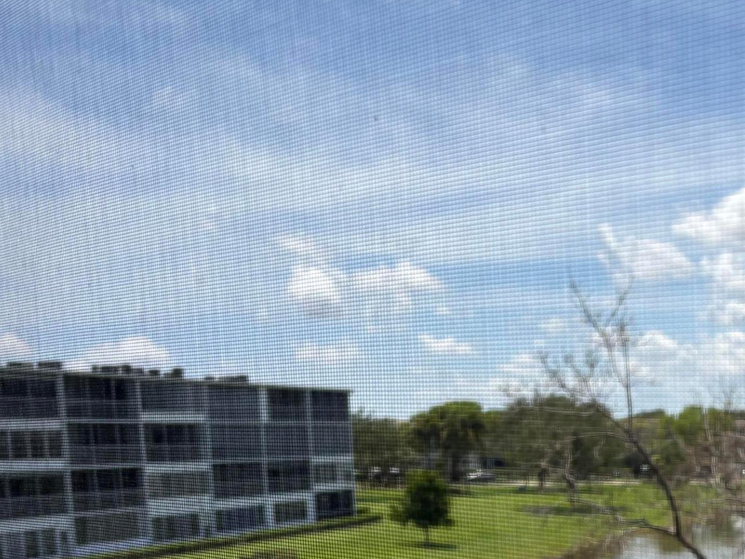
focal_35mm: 56
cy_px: 581
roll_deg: +1.6
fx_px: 1205
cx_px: 744
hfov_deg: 31.7
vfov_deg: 24.7
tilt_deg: -6.7
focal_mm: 5.96
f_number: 1.6
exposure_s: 1/2985
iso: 50
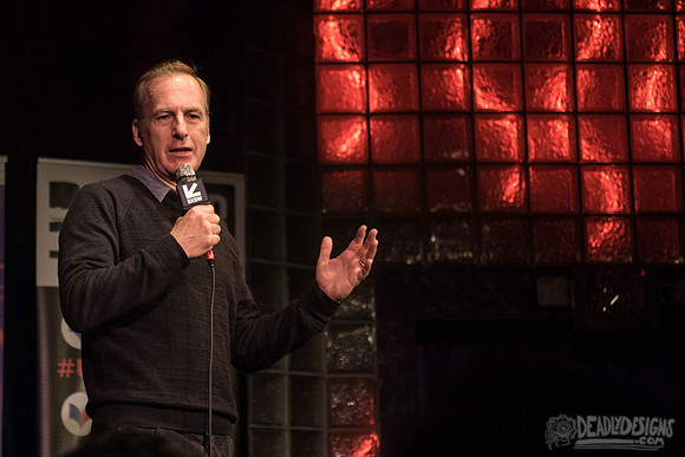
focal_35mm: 109
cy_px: 196
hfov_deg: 18.7
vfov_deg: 12.6
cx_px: 198
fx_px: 2075
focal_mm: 70
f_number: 3.2
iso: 2000
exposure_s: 1/400
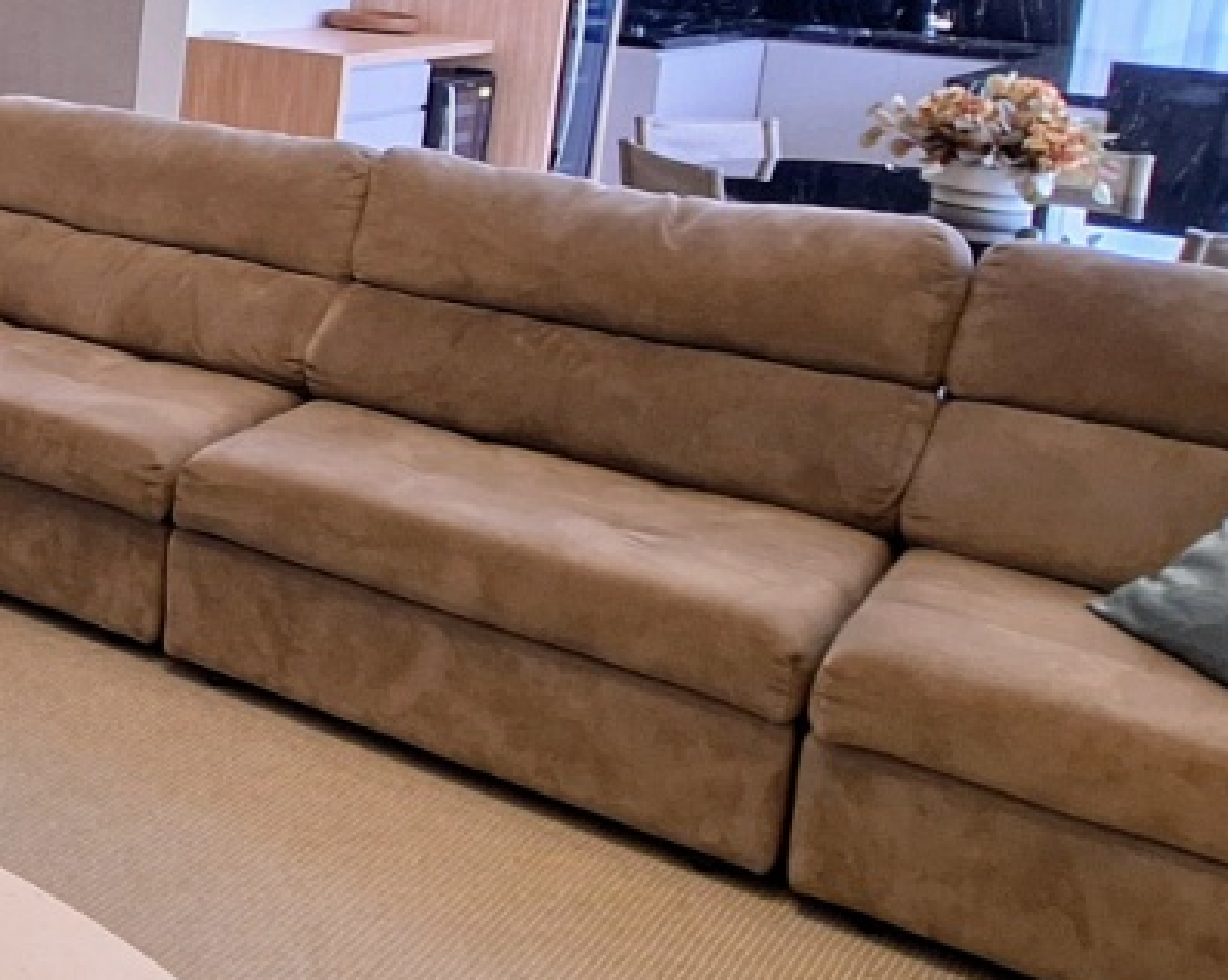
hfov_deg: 30.0
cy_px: 85
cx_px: -405
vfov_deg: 30.0
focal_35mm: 48
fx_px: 1743
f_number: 2.2
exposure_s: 1/100
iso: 64
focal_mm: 1.74
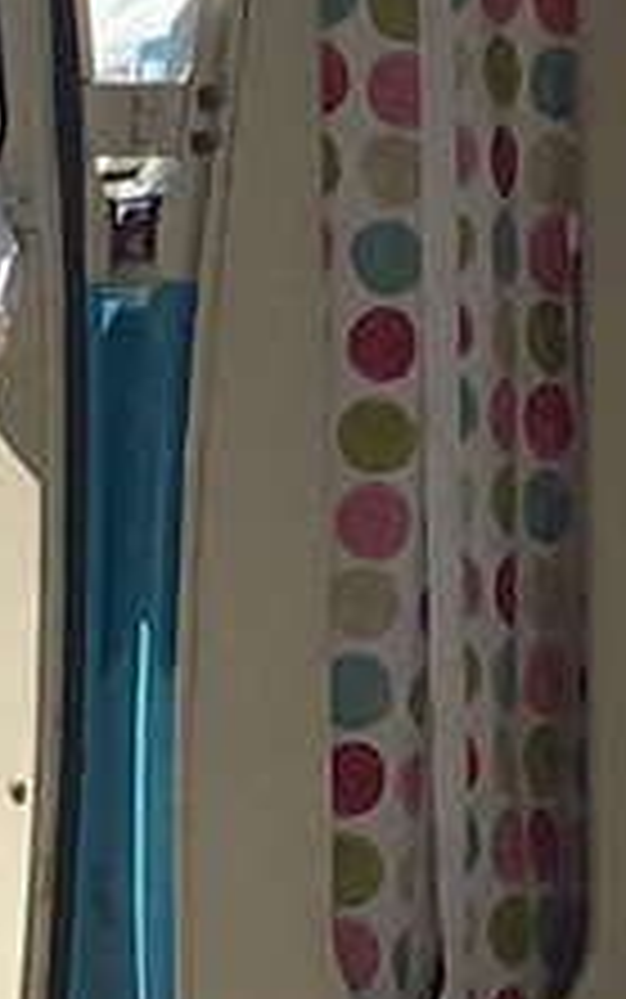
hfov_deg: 4.7
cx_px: 955
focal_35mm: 279
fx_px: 7606
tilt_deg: -1.6
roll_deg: +0.3
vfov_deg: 7.5
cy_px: 216
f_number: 2.2
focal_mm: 4.15
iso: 25
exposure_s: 1/2198
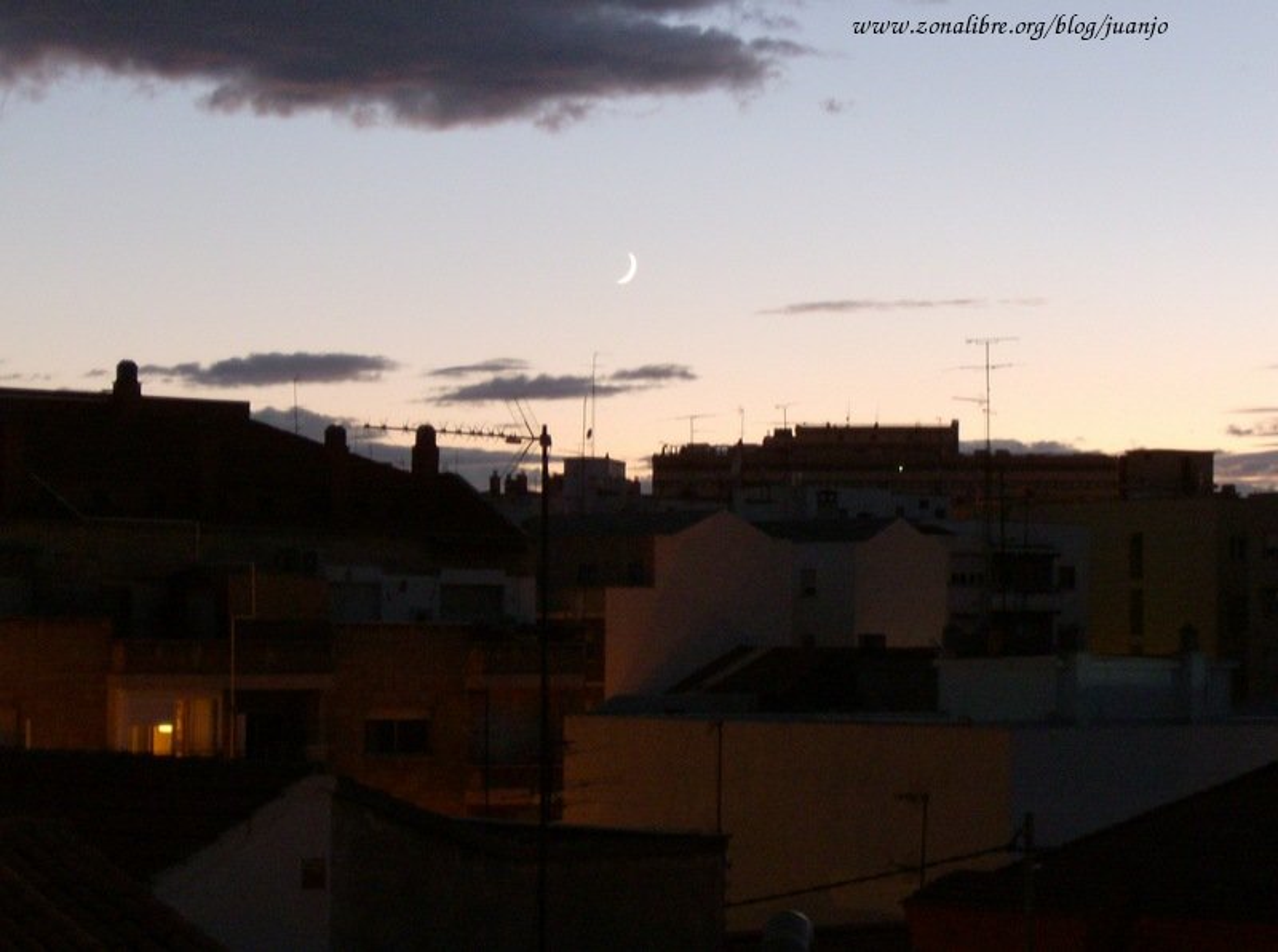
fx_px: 3978
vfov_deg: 13.6
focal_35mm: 108
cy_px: 476
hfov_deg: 18.3
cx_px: 639
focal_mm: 18
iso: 200
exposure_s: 1/1.35
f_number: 4.8
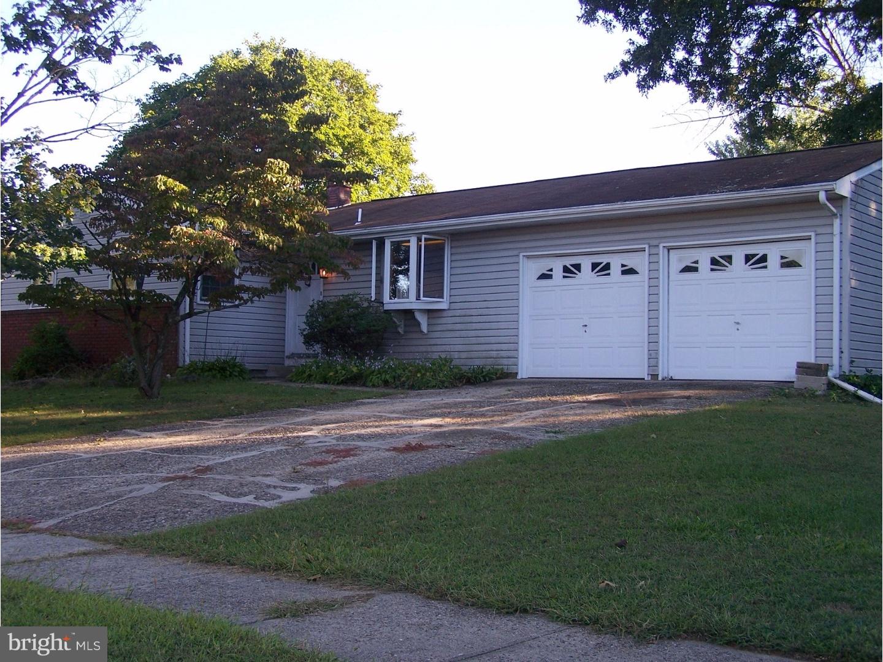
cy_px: 331
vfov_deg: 33.6
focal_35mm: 43
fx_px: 1097
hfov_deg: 43.9
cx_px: 442
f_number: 2.9
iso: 80
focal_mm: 7.1
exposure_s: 1/200
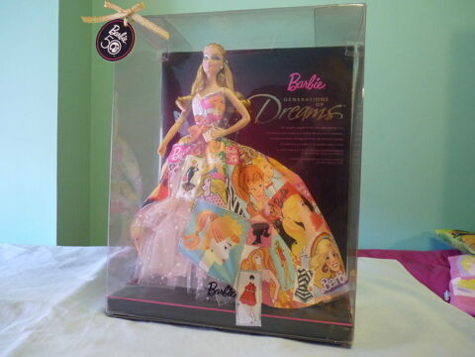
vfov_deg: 51.4
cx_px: 238
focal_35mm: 27
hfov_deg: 65.3
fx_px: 370
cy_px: 178
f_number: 2.8
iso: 400
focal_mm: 4.8
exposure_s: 1/10
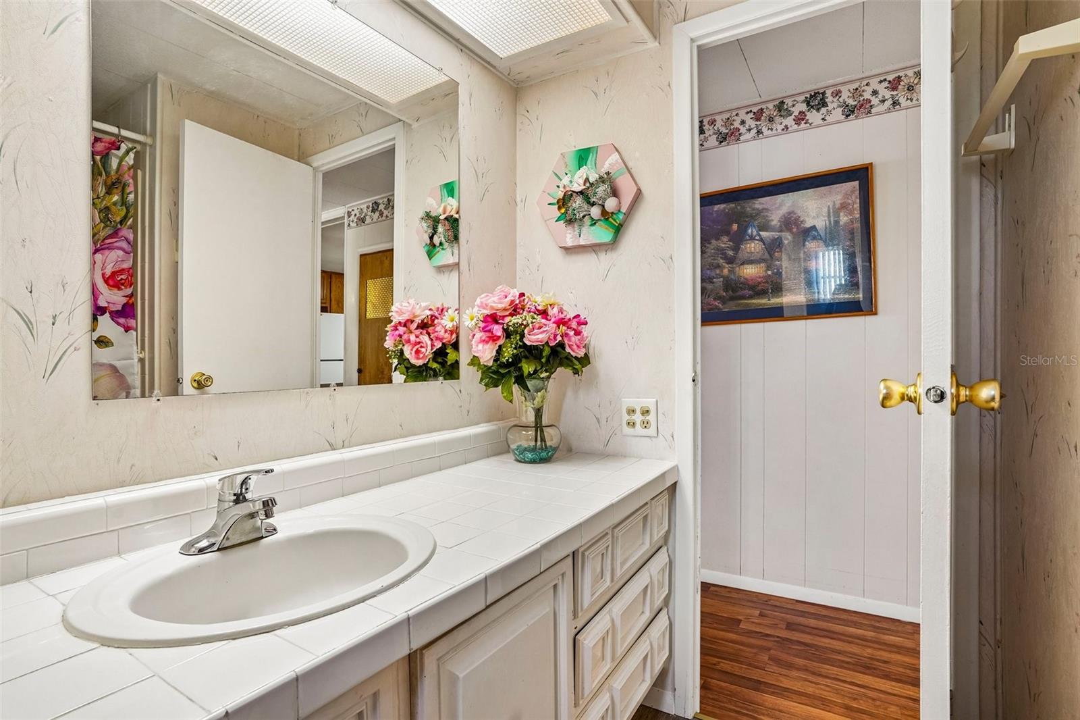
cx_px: 540
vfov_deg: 70.4
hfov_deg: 93.3
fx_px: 510
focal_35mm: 17
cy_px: 360
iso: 400
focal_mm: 17
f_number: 9
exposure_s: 1/13
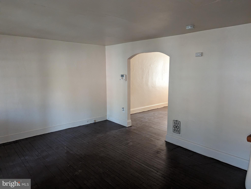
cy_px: 94
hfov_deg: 71.5
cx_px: 126
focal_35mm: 24
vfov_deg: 56.9
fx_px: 174
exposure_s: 1/115
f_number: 1.85
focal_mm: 6.81
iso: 1070
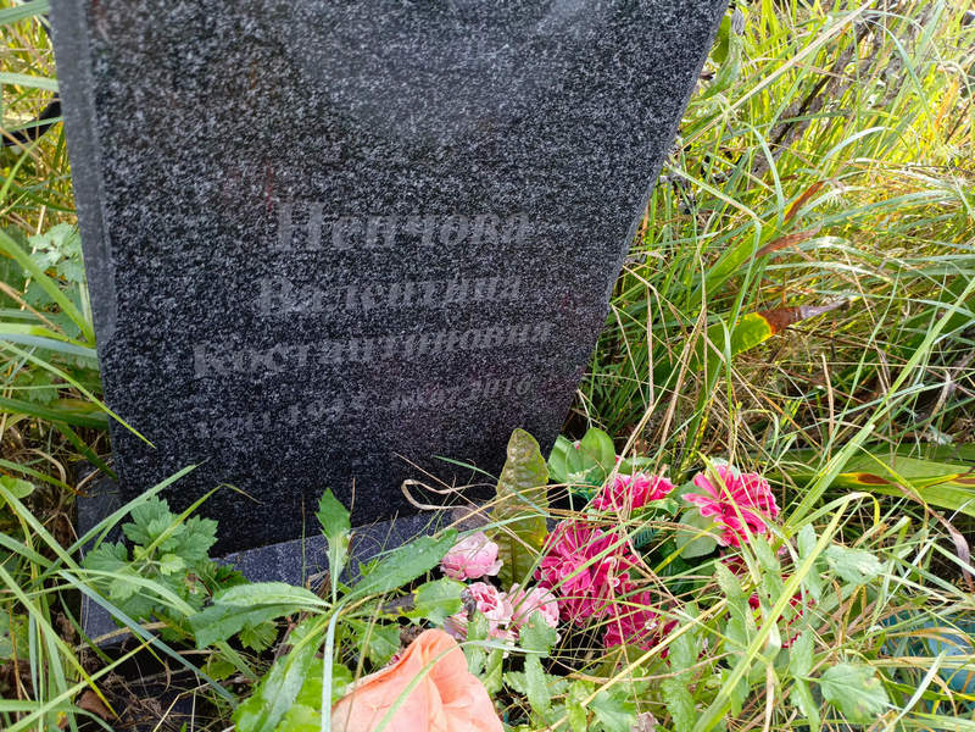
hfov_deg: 69.4
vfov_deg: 54.9
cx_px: 488
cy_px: 366
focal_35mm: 25
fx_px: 704
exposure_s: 1/100
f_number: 1.69
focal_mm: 4.76
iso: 250
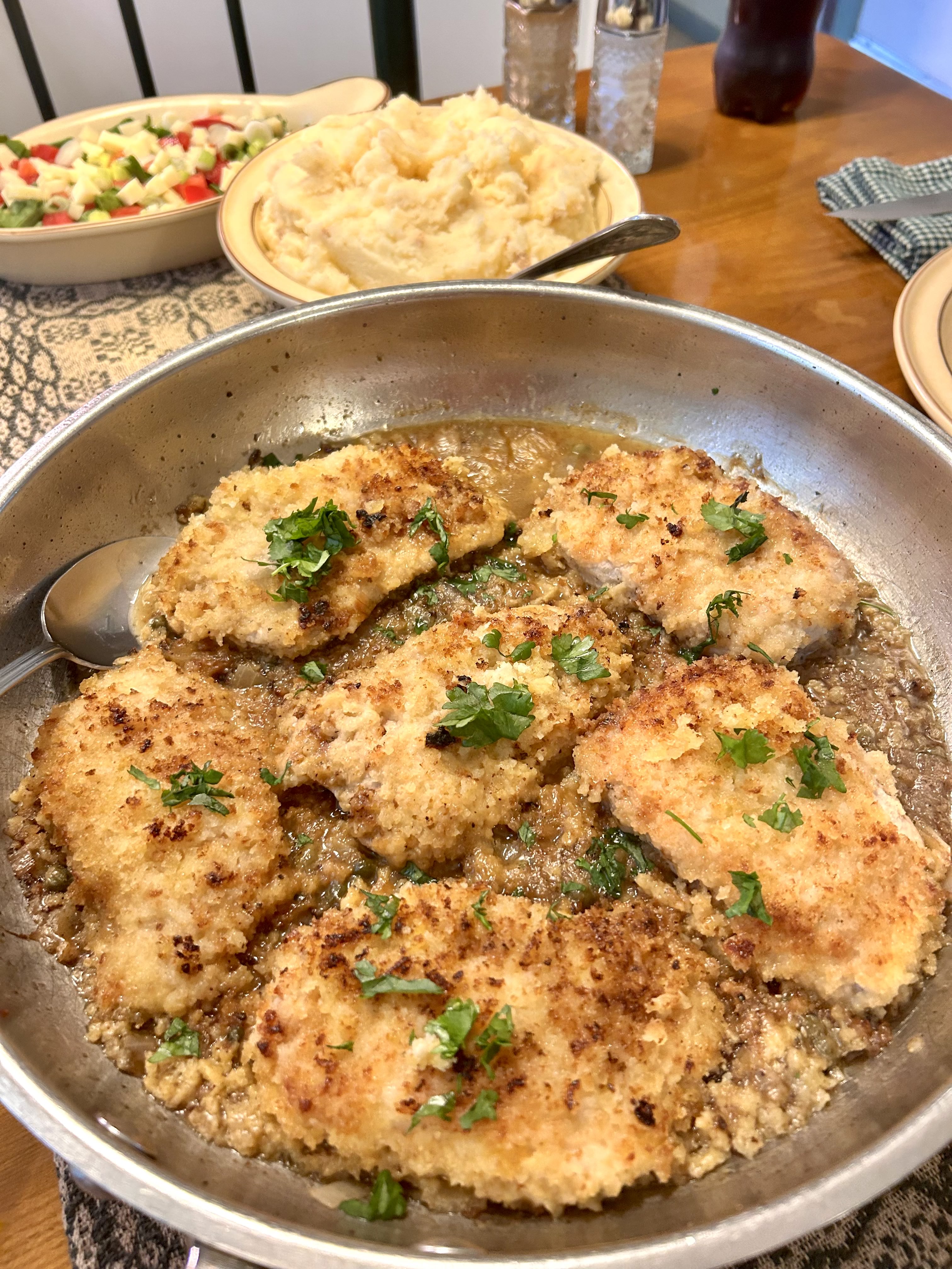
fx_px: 953
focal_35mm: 26
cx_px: 476
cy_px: 634
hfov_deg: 53.1
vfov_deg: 67.3
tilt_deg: -52.9
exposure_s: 1/44
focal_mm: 5.7
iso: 200
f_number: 1.5
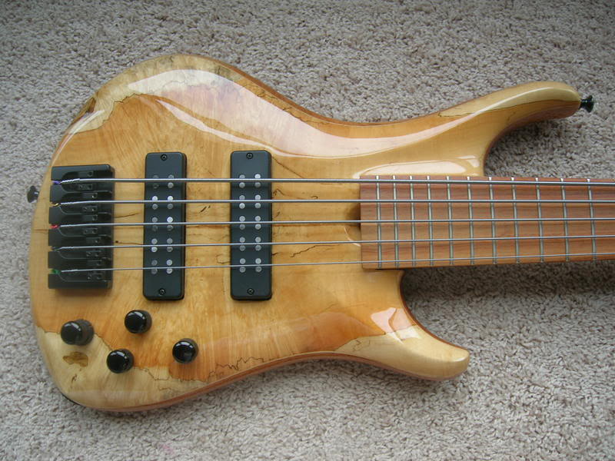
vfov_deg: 41.8
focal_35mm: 34
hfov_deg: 54.0
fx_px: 604
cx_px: 308
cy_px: 230
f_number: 2.9
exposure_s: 1/42.5
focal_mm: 5.7
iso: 50
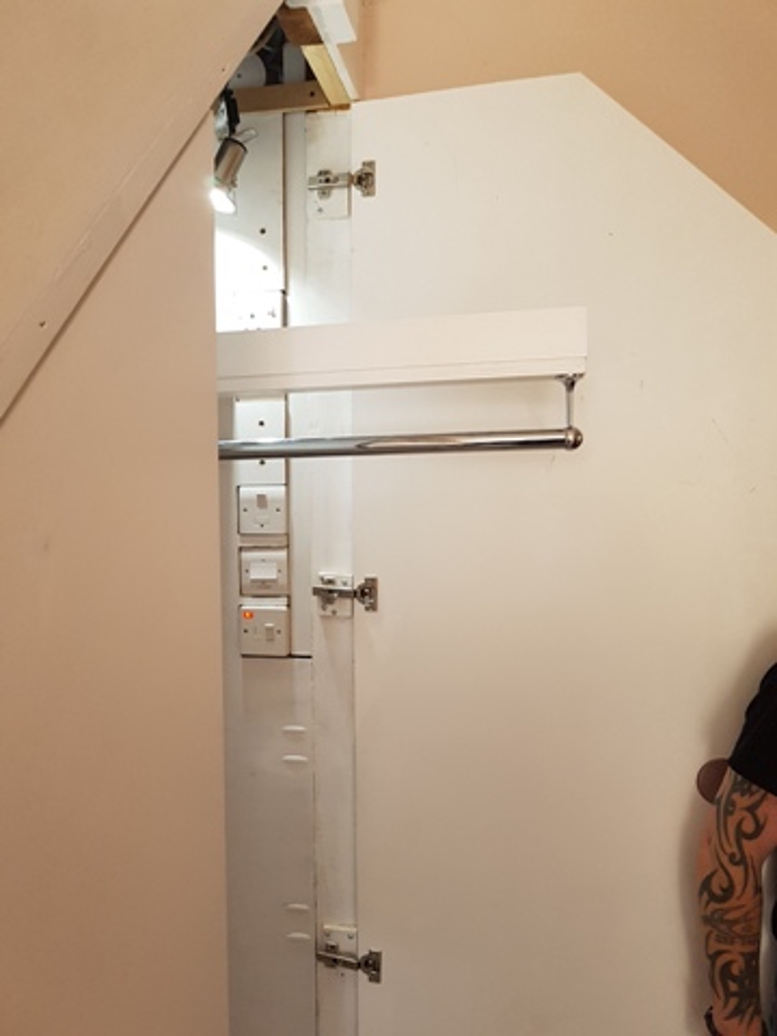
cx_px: 388
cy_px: 518
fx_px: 778
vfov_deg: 67.3
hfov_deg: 53.1
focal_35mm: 26
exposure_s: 1/50
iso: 160
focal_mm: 4.2
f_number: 1.7
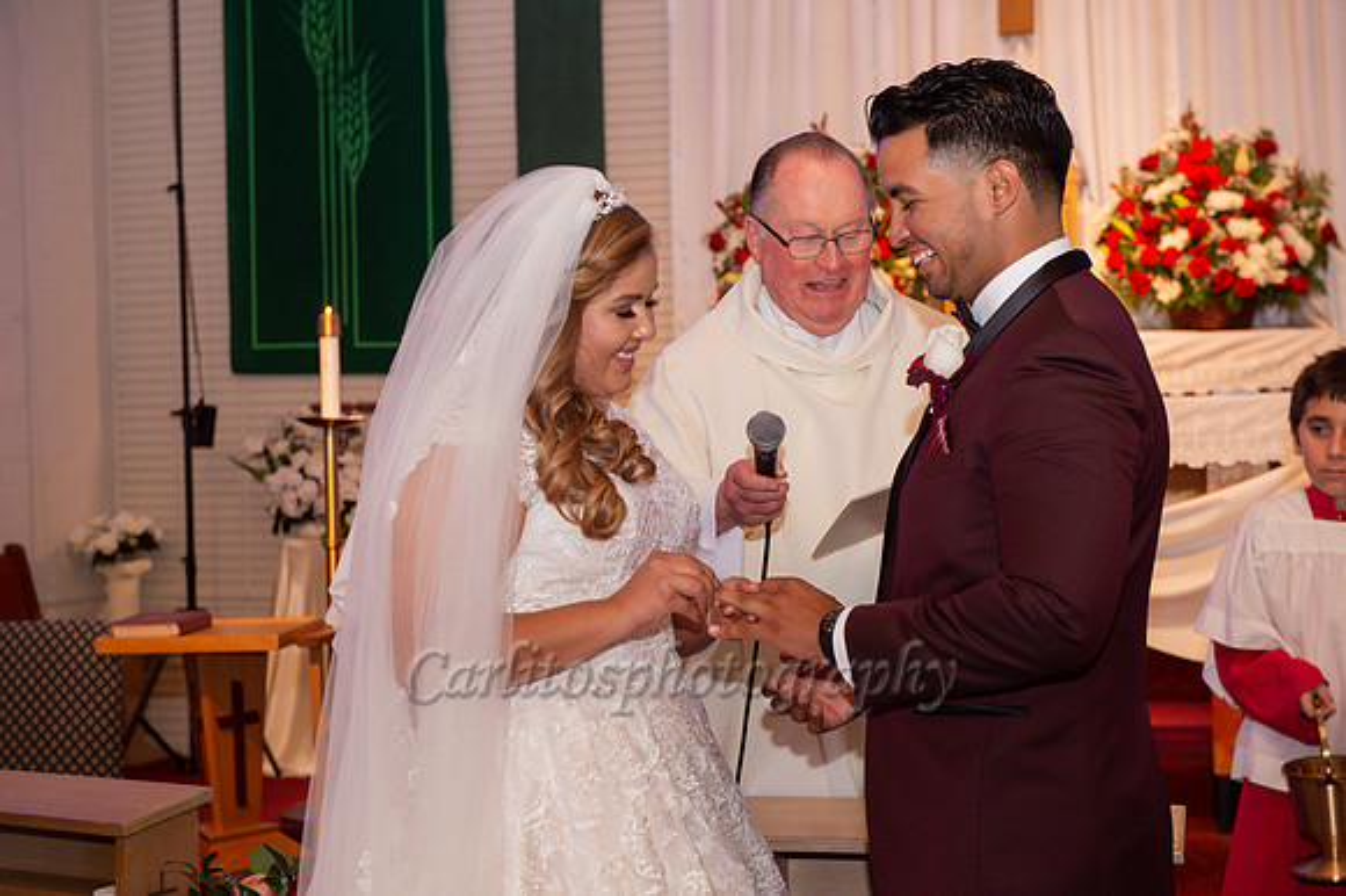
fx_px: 2616
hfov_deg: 28.9
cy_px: 448
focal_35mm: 70
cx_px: 673
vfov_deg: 19.4
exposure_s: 1/60
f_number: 4.5
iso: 1250
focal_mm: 70
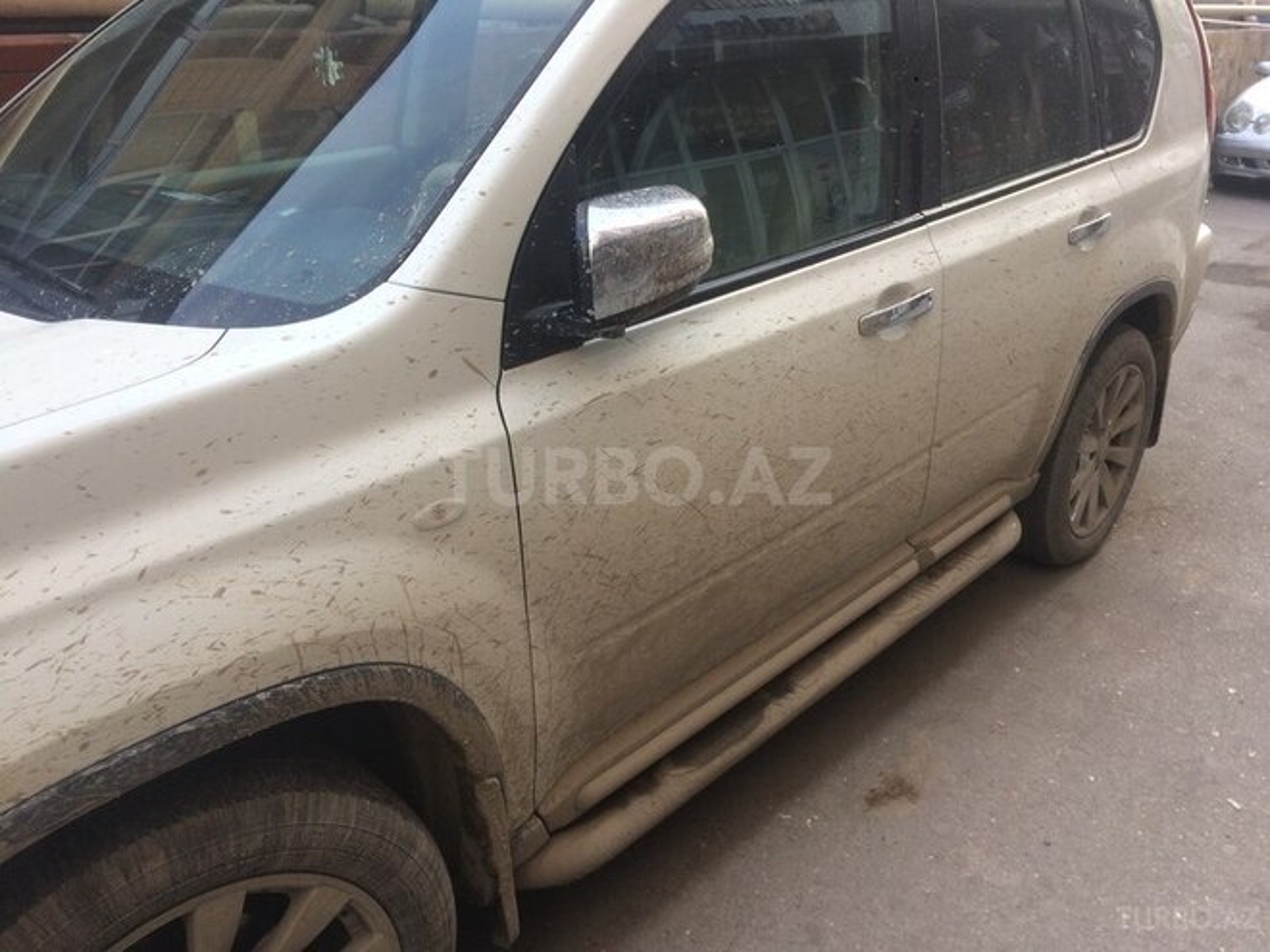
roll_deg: +1.7
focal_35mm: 29
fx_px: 1064
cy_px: 476
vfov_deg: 48.2
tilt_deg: -23.8
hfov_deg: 61.7
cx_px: 635
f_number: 2.2
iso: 32
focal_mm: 4.15
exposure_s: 1/189
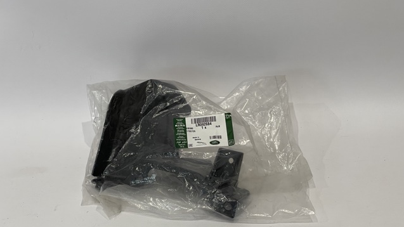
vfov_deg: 17.2
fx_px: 750
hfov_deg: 30.2
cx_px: 202
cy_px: 136
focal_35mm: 70
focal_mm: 7.5
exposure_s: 1/100
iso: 200
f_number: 2.2
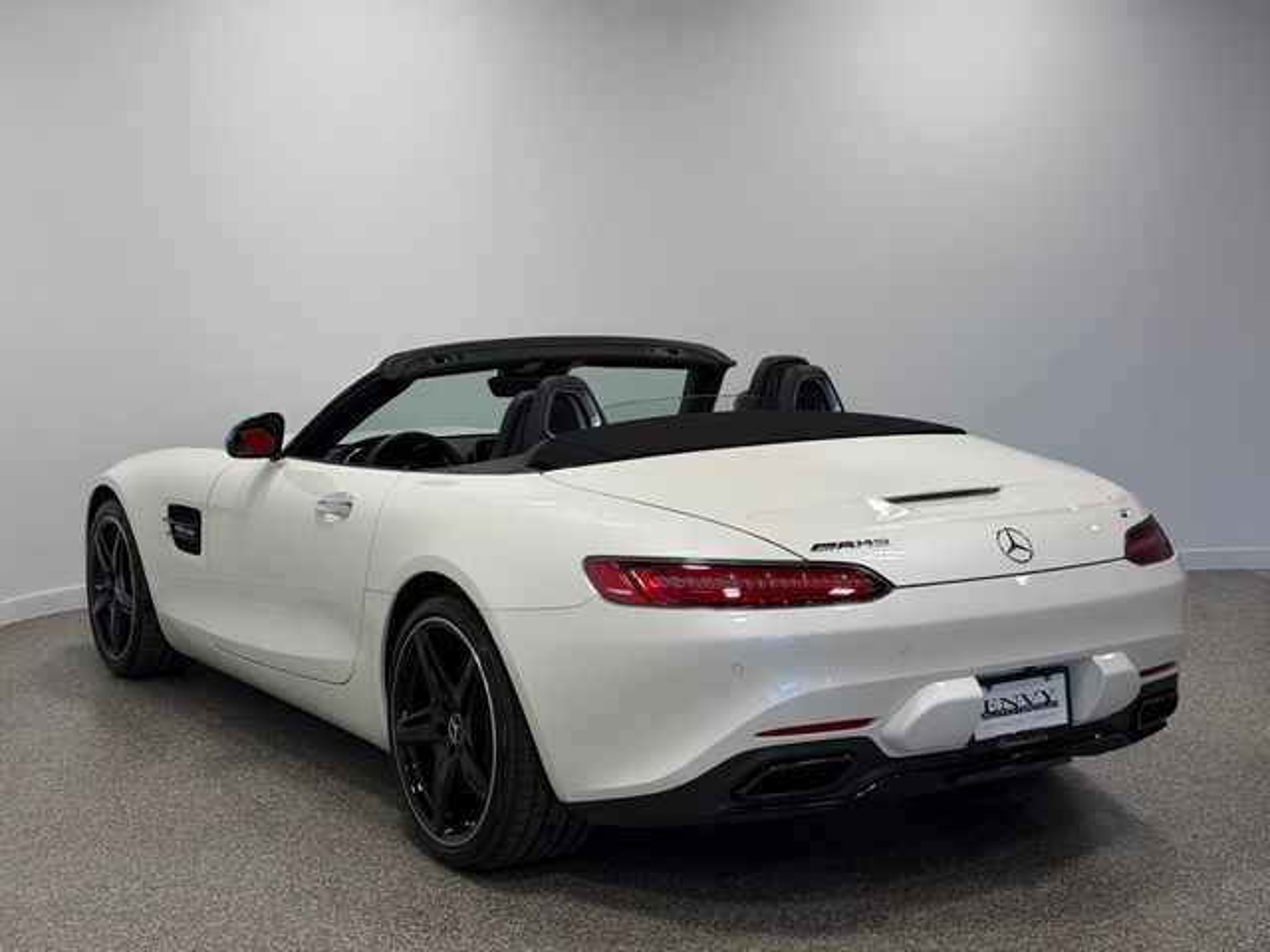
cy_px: 476
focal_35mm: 48
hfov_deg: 39.7
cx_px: 635
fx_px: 1761
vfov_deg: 30.3
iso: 64
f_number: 1.78
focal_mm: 6.76
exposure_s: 1/574
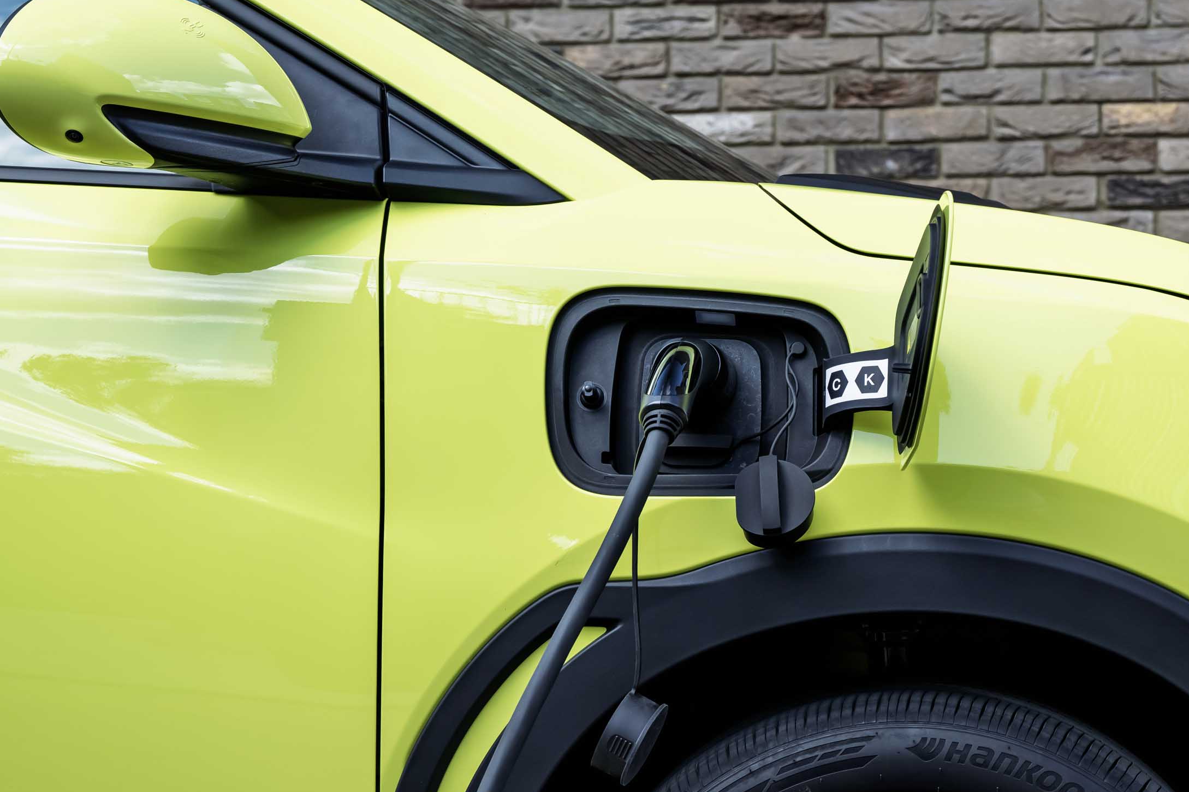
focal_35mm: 74
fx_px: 2444
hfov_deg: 27.2
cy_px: 337
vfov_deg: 18.4
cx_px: 799
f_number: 5.6
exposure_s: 1/125
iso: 320
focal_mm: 46
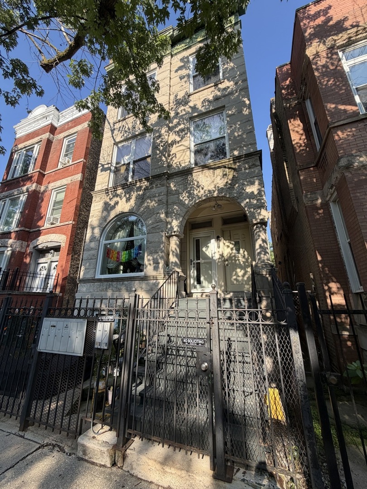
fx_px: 198
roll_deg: +0.1
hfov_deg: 85.7
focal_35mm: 14
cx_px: 184
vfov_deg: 102.1
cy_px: 244
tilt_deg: +18.1
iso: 50
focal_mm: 2.22
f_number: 2.2
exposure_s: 1/502
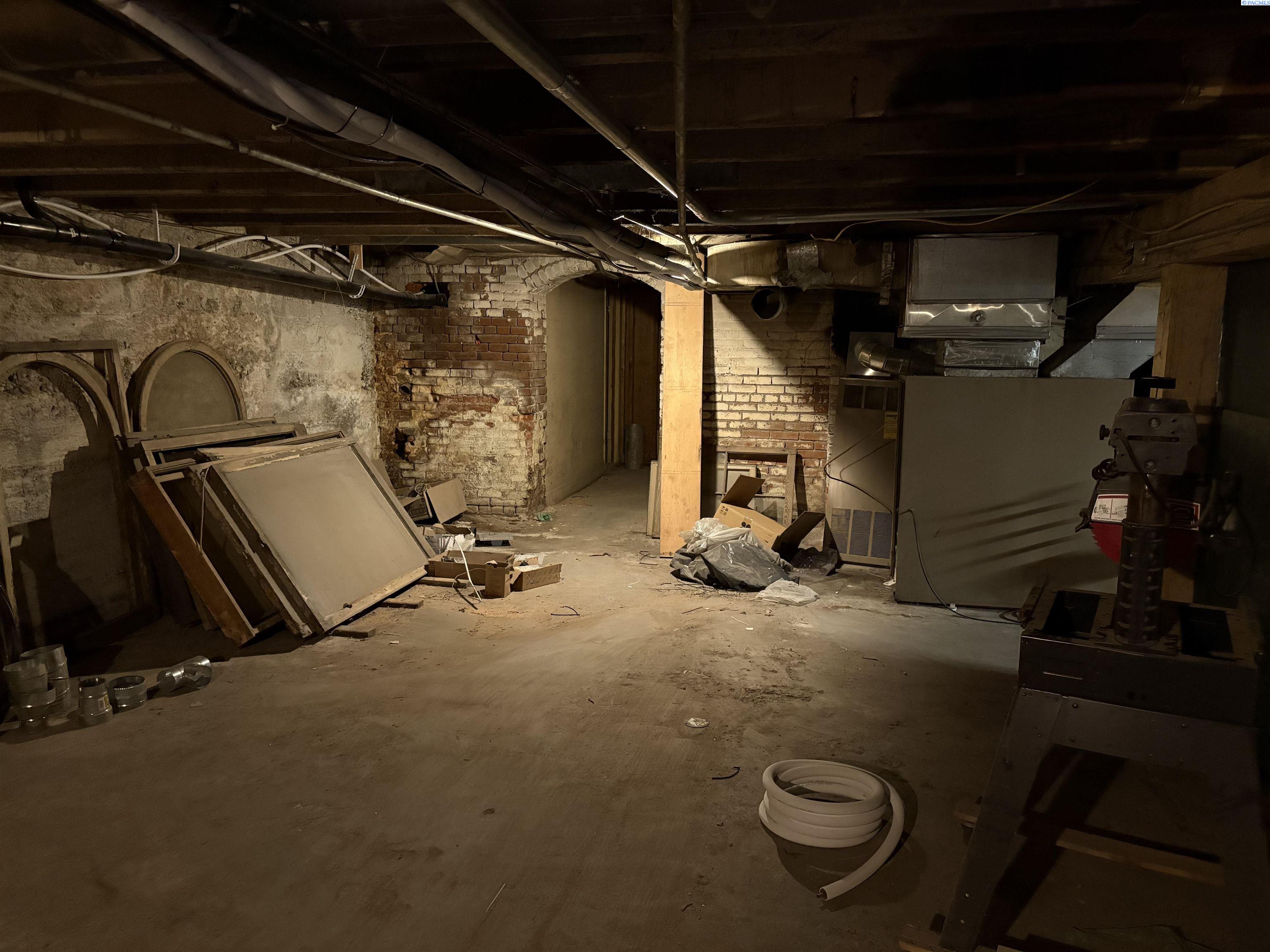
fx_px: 954
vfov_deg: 53.1
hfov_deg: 67.3
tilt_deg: -8.1
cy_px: 476
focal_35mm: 26
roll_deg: -0.8
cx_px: 635
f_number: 1.6
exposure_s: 1/30
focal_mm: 5.96
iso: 800
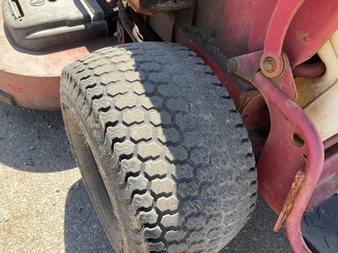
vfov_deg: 48.2
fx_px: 283
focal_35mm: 29
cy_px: 126
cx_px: 169
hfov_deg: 61.7
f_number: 1.8
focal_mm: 3
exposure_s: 1/342
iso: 25
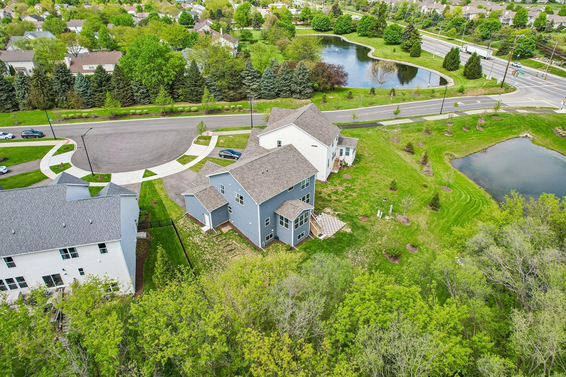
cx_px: 283
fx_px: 346
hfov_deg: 78.6
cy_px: 188
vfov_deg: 57.2
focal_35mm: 22
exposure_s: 1/1000
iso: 100
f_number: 2.8
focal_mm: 8.4
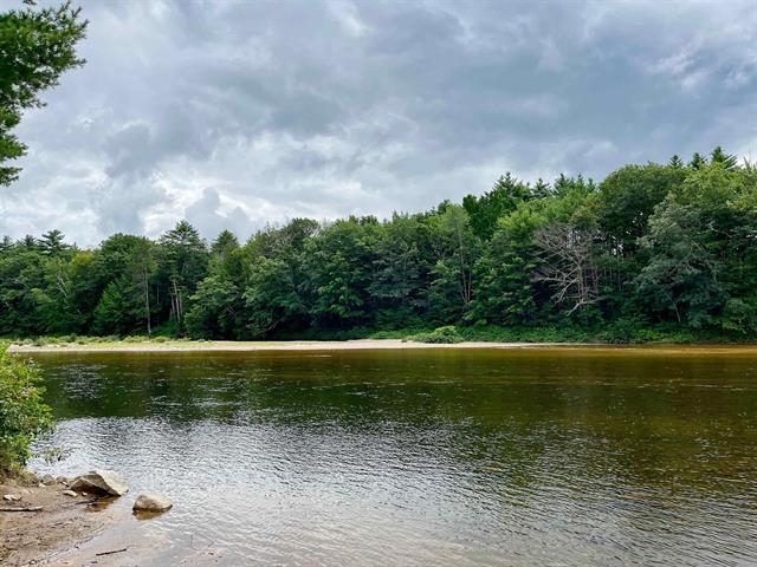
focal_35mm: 26
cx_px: 378
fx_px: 569
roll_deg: +1.0
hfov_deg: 67.3
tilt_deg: +3.2
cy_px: 284
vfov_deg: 53.1
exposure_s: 1/3135
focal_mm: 5.1
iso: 50
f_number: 1.6
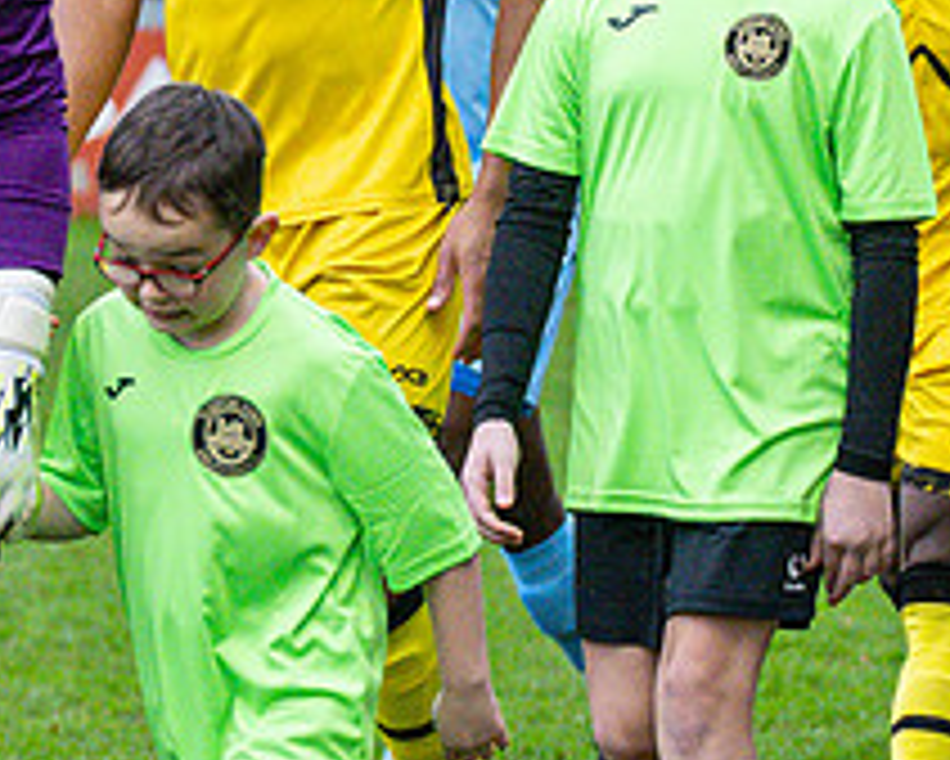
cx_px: 314
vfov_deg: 4.6
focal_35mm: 334
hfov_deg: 5.8
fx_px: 9395
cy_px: 441
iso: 2000
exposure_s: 1/2000
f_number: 2.8
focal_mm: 70
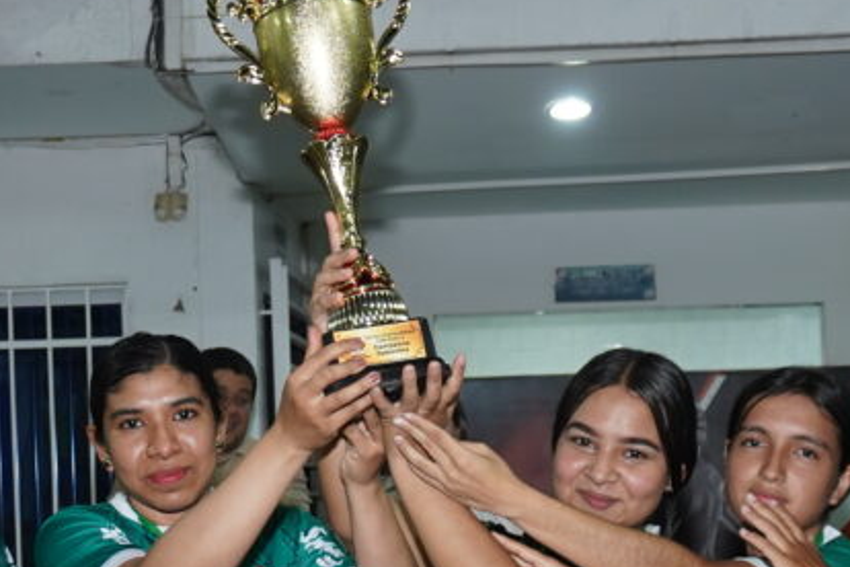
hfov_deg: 24.2
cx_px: 443
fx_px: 1983
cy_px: 605
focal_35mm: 84
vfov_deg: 15.9
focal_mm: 23
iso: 800
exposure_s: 1/60
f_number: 4.5
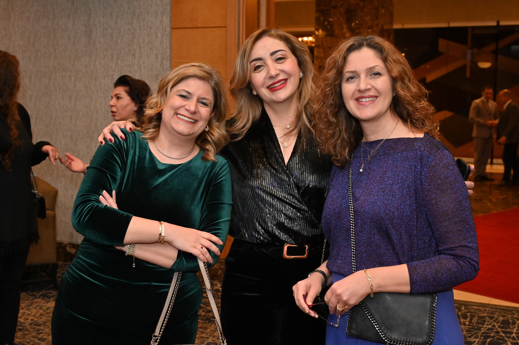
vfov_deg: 28.0
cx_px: 260
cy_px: 172
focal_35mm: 48
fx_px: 692
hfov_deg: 41.1
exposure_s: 1/80
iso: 2500
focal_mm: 48
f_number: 7.1
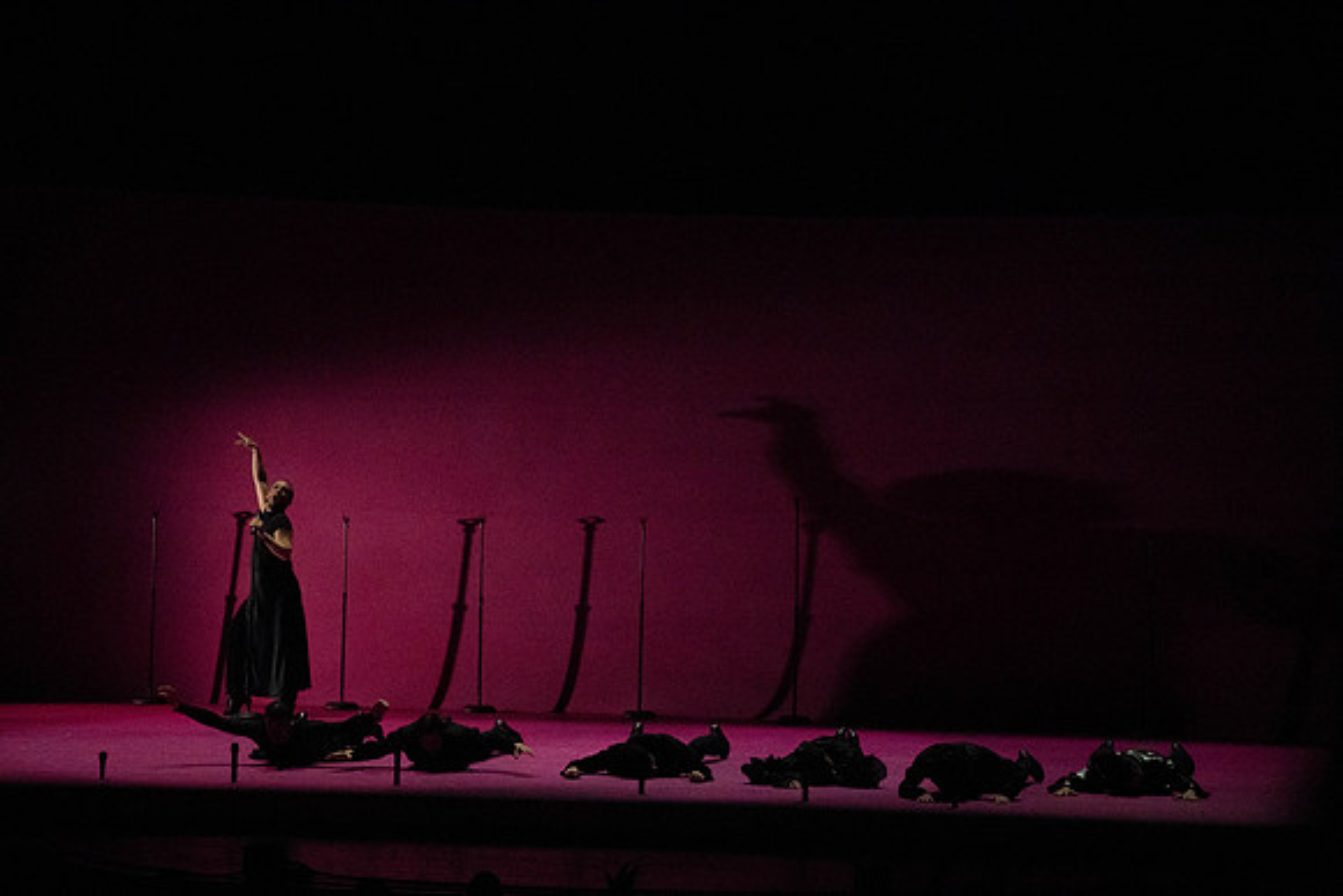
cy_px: 448
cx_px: 672
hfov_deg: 14.1
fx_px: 5448
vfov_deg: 9.4
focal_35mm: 146
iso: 25600
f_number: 10
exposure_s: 1/400
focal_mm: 146
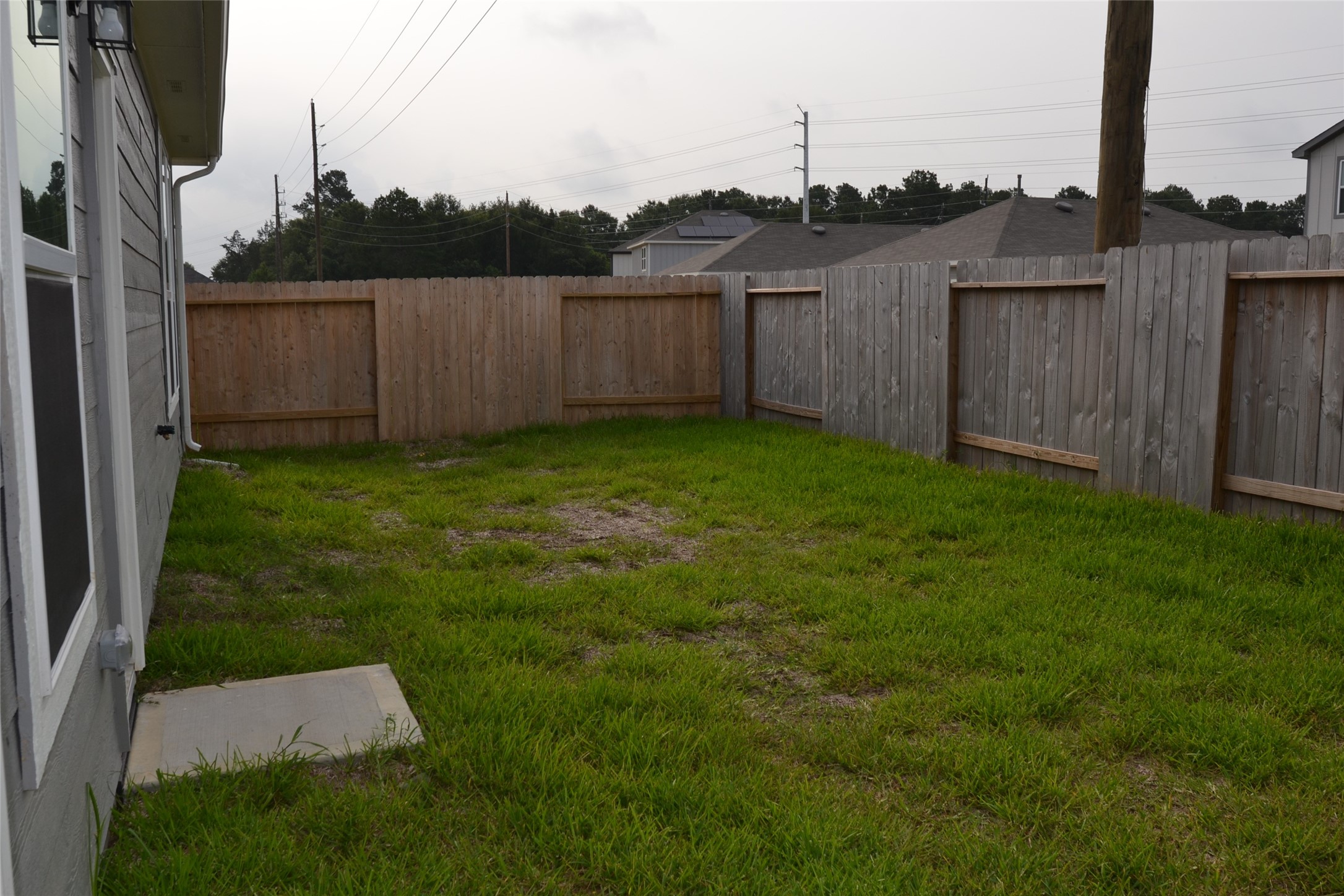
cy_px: 448
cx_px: 672
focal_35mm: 30
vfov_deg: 43.6
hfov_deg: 61.9
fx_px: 1120
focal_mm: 20
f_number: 7.1
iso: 100
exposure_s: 1/200
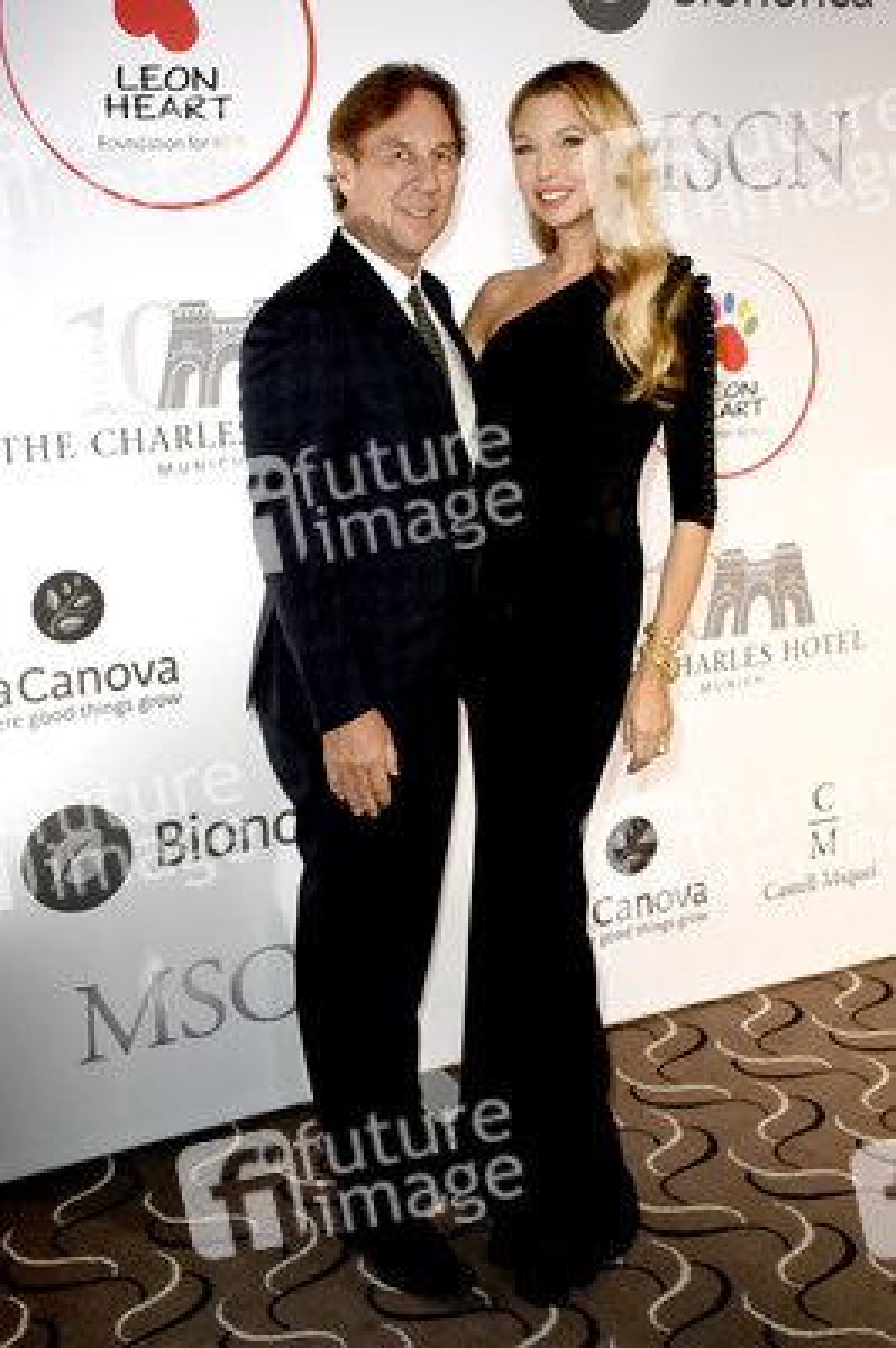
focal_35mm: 45
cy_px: 674
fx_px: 1683
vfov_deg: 43.6
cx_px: 448
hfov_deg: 29.8
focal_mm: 30
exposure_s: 1/160
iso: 800
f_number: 6.3
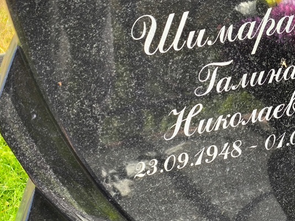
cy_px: 104
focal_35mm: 75
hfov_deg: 26.0
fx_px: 639
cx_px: 159
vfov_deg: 19.6
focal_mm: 4.71
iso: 50
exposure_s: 1/266
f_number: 1.7
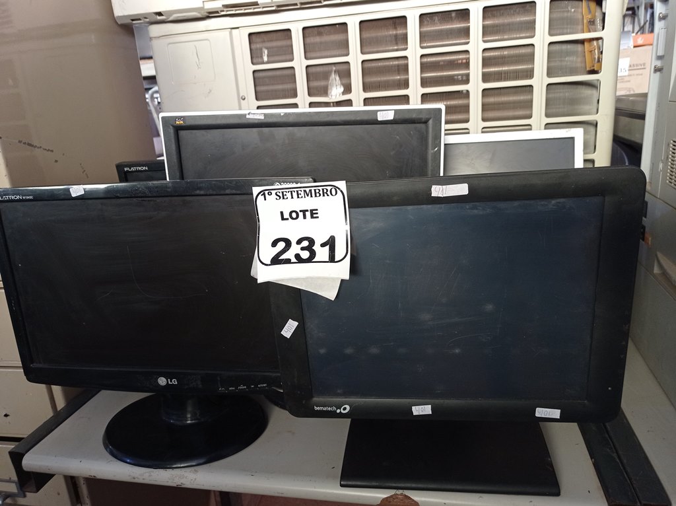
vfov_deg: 49.7
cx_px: 338
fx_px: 546
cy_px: 253
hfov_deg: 63.5
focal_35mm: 28
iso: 240
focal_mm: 4.7
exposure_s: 1/30
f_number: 1.79
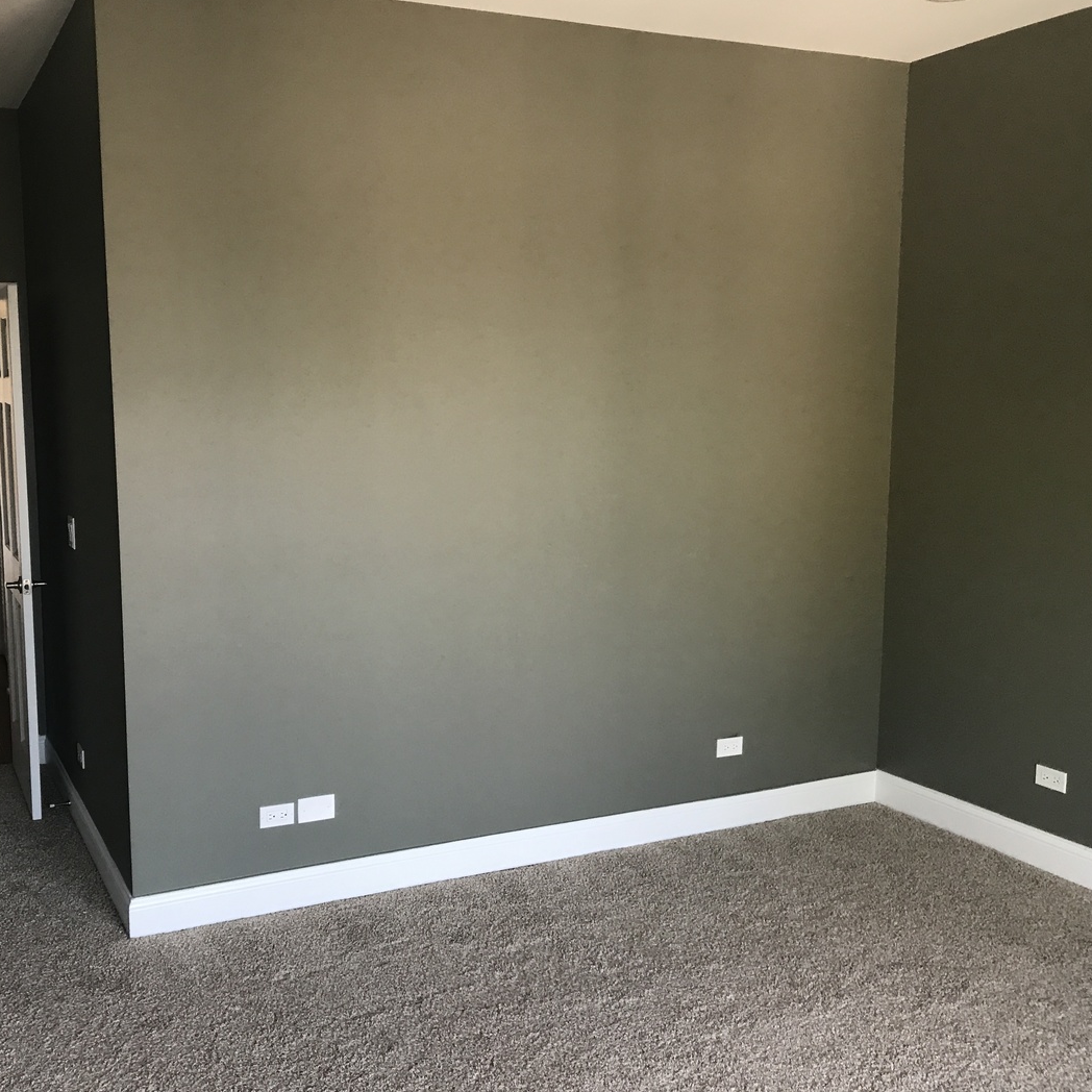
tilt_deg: -7.2
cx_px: 380
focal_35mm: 34
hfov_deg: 47.8
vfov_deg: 48.4
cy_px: 555
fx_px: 1213
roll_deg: +1.5
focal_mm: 3.99
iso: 40
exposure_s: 1/30
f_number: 1.8
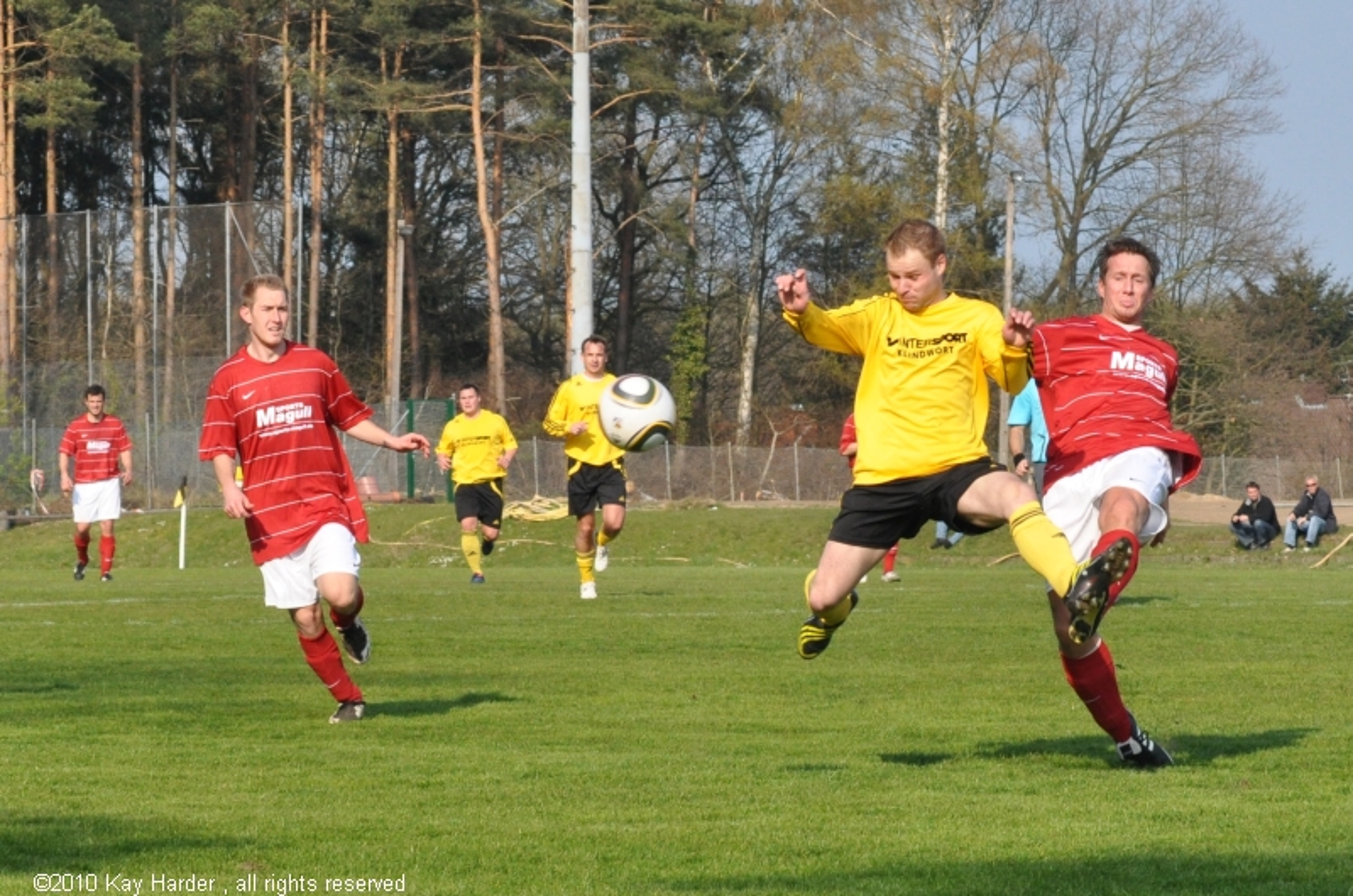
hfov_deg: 19.5
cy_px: 448
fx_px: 3938
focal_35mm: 105
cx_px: 676
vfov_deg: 13.0
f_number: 9
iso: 800
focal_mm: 70
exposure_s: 1/1000
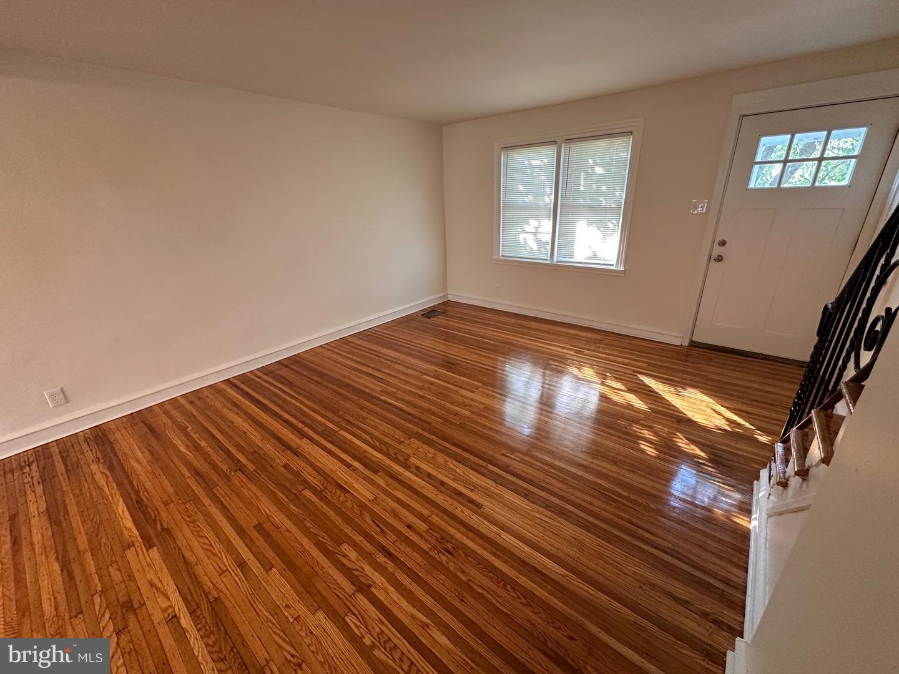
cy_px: 337
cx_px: 450
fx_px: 364
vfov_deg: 85.7
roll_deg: +1.1
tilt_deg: -22.7
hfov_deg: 102.1
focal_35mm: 14
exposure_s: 1/60
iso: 250
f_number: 2.2
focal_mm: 2.22
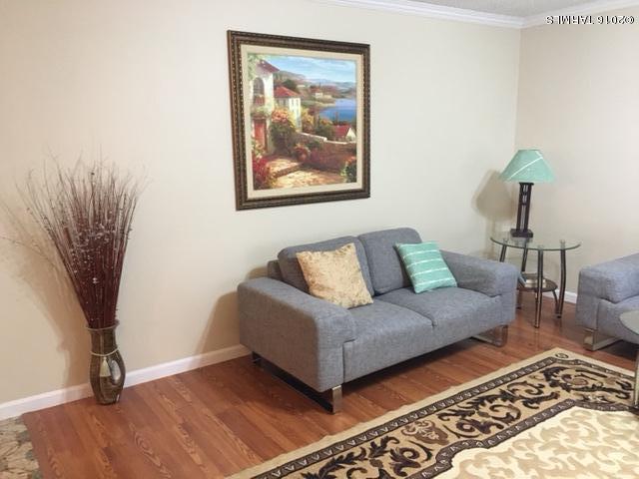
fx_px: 535
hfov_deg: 61.7
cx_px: 320
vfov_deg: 48.2
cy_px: 240
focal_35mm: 29
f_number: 2.2
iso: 250
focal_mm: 4.15
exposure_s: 1/30
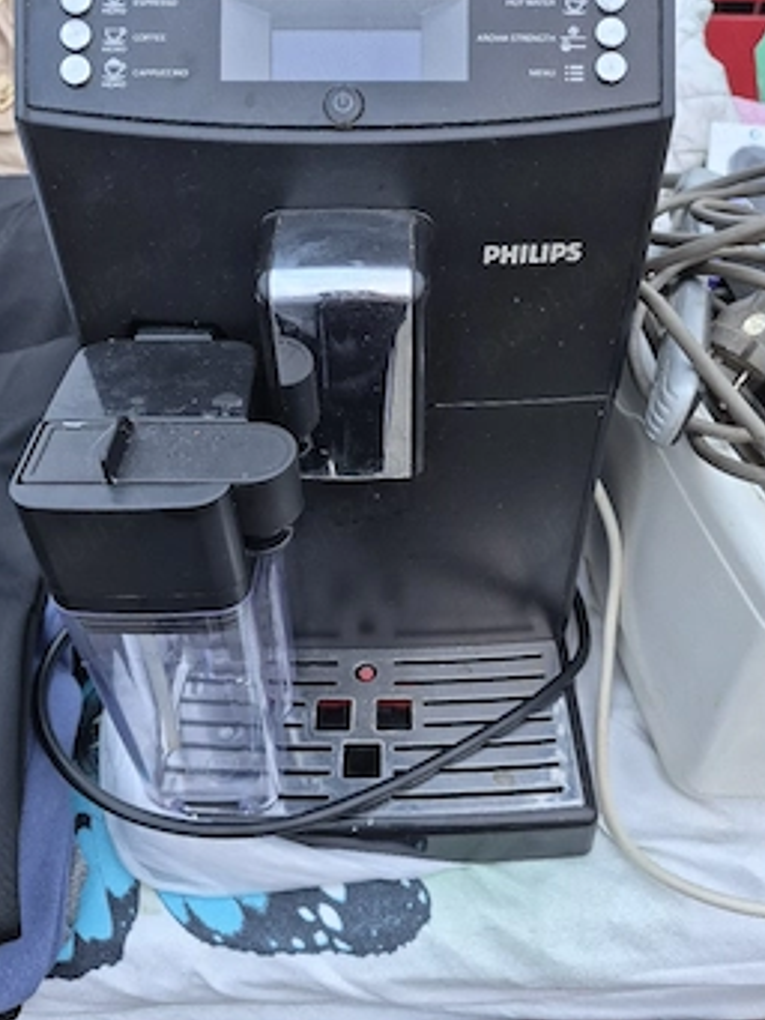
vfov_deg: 65.1
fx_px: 795
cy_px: 562
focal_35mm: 27
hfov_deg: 51.4
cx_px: 397
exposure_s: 1/182
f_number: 1.8
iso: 160
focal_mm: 5.4
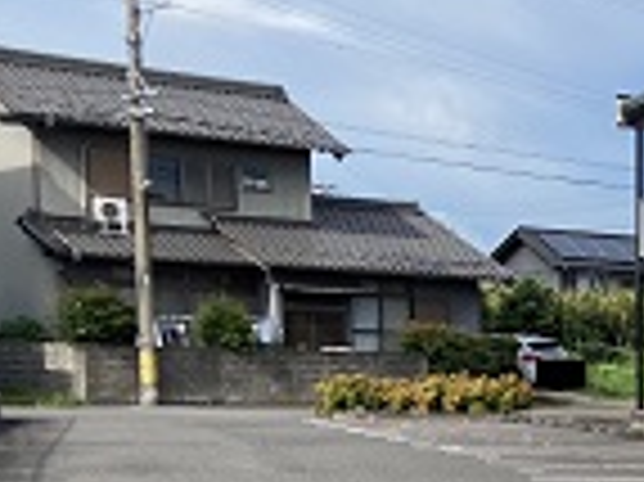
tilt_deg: -8.0
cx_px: 1079
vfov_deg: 13.6
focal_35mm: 103
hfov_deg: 16.6
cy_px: 685
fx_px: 1915
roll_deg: -2.1
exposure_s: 1/1372
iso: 20
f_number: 1.8
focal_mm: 3.99
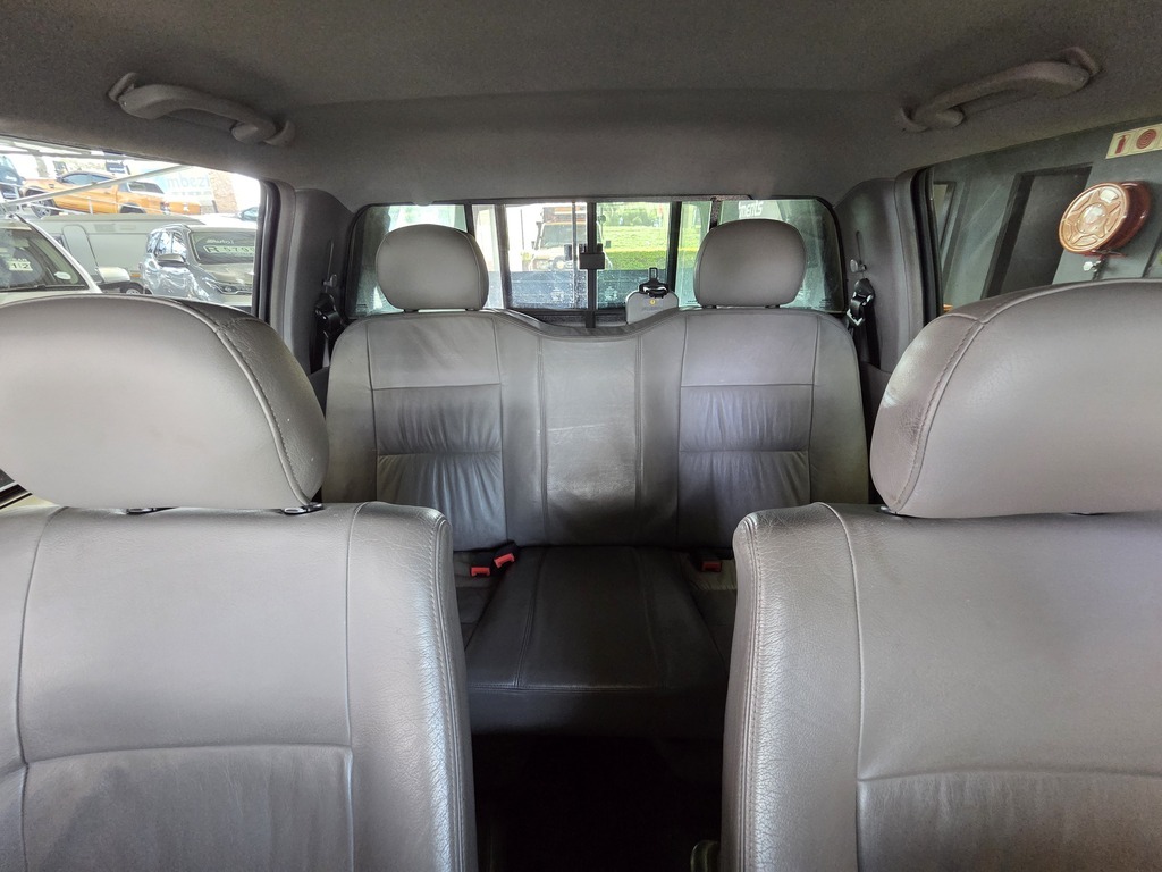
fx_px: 436
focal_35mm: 13
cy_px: 436
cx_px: 581
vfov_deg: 89.9
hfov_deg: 106.2
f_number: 2.2
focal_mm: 2.2
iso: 500
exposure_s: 1/100
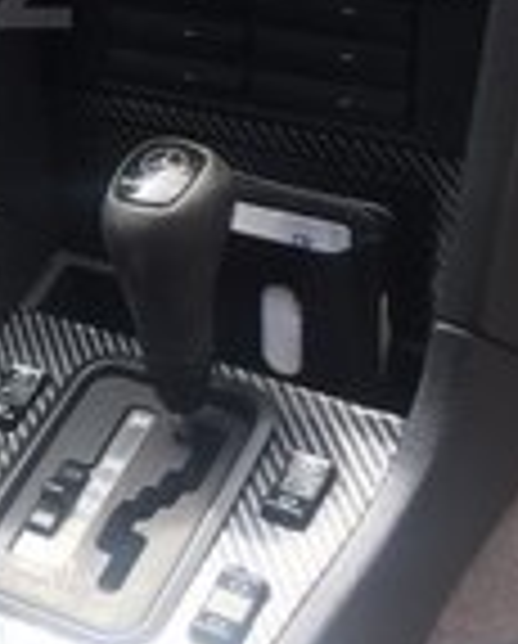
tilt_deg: -28.8
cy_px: -23
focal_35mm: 98
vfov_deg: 18.9
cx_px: -275
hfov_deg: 14.6
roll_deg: +12.6
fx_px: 1872
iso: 32
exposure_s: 1/123
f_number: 2.2
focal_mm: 4.15
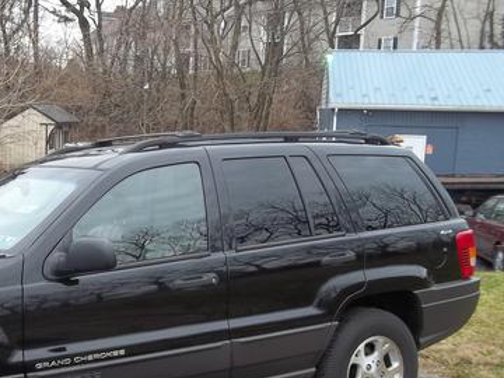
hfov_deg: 34.3
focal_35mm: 54
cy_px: 252
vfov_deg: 26.9
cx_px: 90
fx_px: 786
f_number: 2.9
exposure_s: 1/40
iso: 64
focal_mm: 5.7
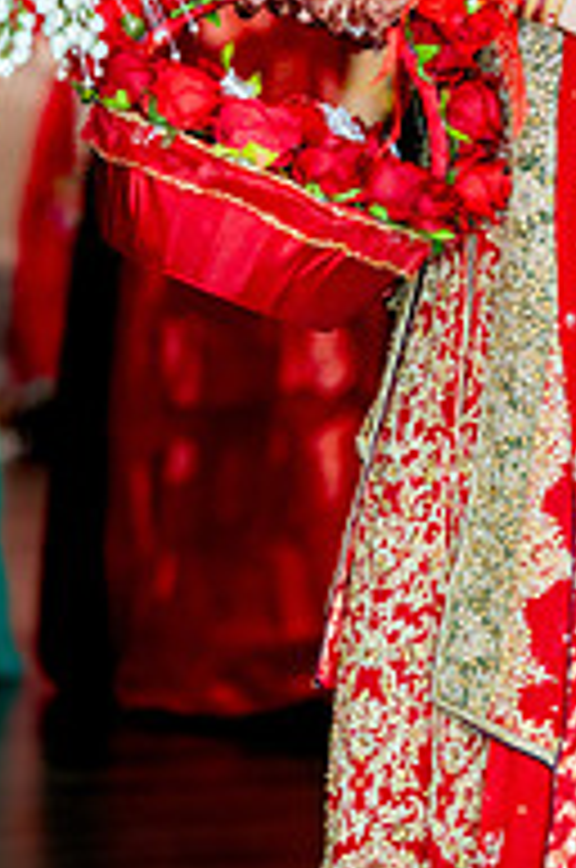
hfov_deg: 7.0
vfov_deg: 10.6
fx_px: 4672
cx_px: 459
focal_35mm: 194
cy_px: 81
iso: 800
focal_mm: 83
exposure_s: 1/200
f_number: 2
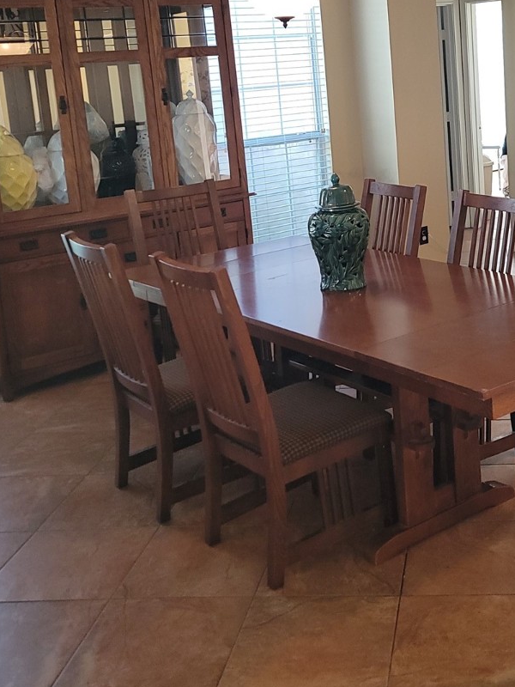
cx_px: 396
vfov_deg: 39.0
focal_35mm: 48
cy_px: 204
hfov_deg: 29.7
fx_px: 952
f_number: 1.8
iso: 125
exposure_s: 1/40
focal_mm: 7
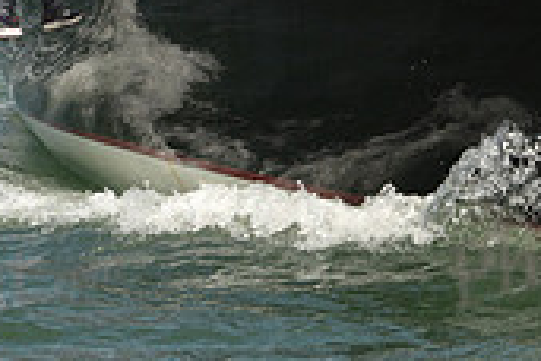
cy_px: -217
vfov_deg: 3.1
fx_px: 6612
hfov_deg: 4.7
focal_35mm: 440
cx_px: 288
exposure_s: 1/800
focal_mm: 130
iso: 320
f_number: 13
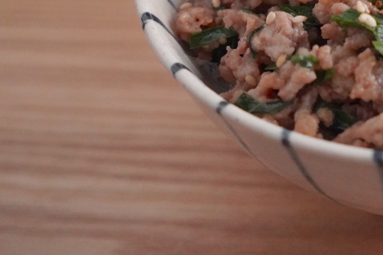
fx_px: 1681
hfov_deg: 12.8
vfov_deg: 8.6
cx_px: 427
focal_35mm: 158
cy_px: -17
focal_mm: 70
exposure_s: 1/1000
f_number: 6.3
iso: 20000
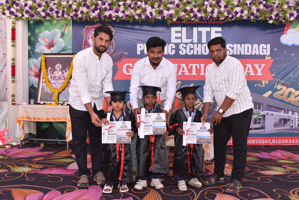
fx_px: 266
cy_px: 100
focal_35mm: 32
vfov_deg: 41.1
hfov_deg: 58.7
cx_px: 150
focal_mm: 32
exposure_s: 1/125
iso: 500
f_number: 6.7
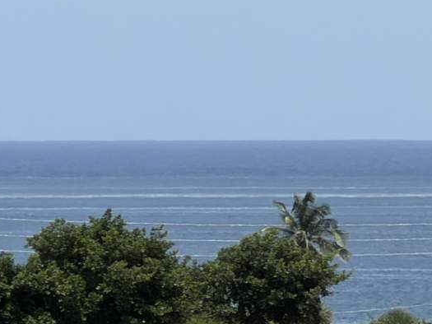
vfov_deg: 1.6
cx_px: 265
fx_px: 11983
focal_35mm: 960
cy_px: 150
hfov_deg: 2.1
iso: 20
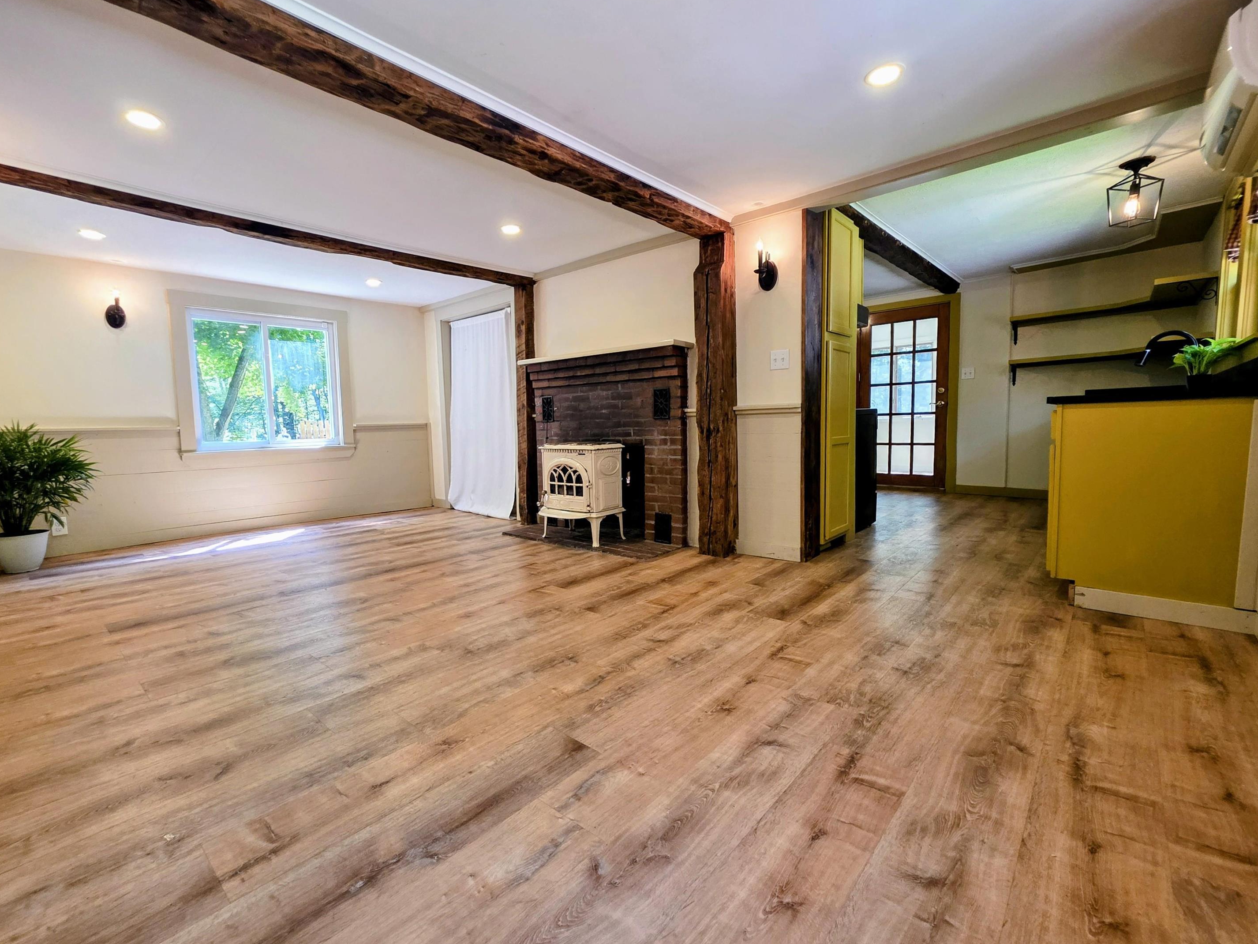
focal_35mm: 14
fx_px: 509
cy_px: 474
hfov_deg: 102.0
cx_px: 597
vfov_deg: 85.7
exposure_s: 1/120
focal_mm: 2.2
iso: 200
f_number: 1.9
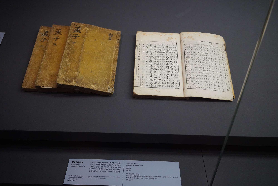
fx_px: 270
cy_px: 93
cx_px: 139
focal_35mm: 35
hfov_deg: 54.4
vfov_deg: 37.9
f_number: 5.6
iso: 6400
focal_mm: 35
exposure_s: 1/80
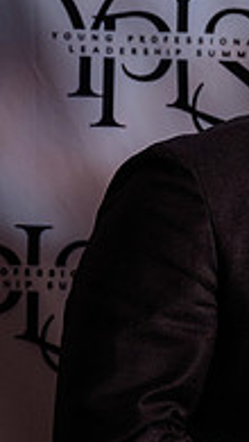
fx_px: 1968
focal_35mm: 168
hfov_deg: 6.9
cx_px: 584
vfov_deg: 12.8
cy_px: 289
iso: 500
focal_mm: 54
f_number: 4
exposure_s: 1/125
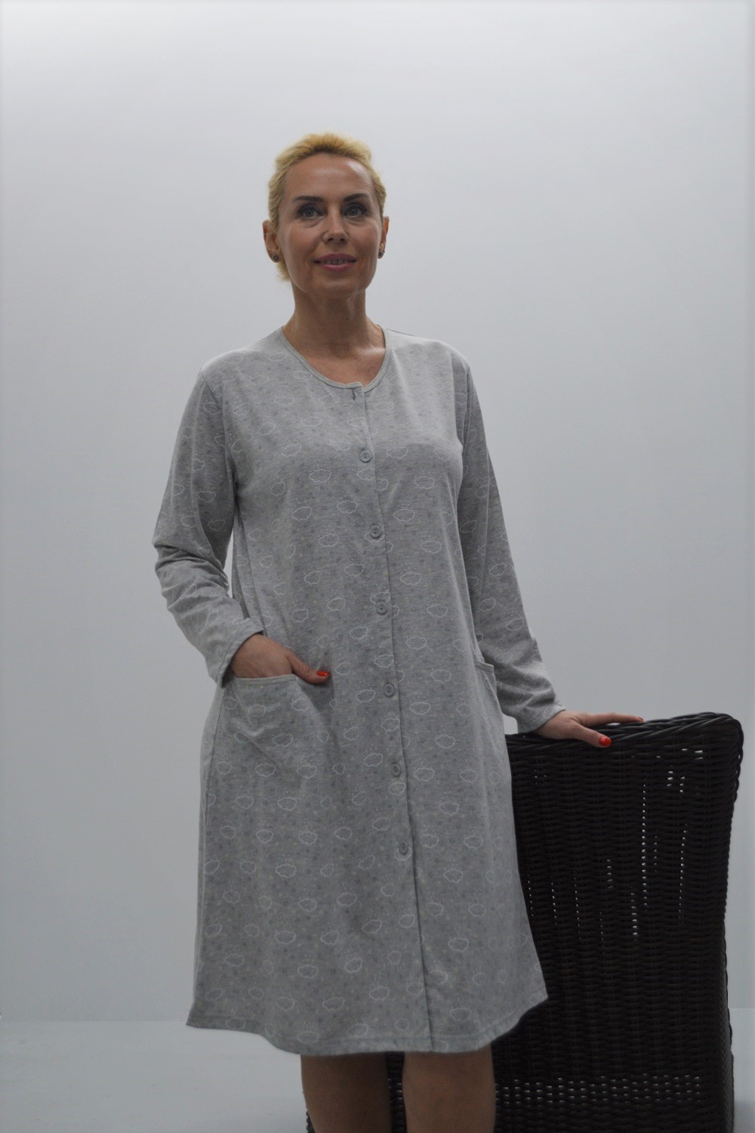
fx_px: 1416
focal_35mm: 45
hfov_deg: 29.9
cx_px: 378
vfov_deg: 43.6
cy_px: 566
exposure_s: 1/100
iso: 400
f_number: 5
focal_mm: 30
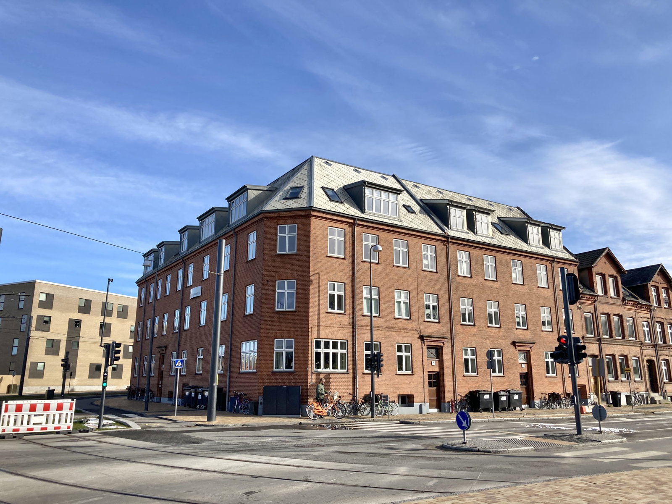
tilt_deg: +14.0
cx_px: 336
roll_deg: +0.8
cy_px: 252
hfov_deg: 63.4
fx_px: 544
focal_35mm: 28
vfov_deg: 49.7
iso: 20
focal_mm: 3.99
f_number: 1.8
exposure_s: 1/2000
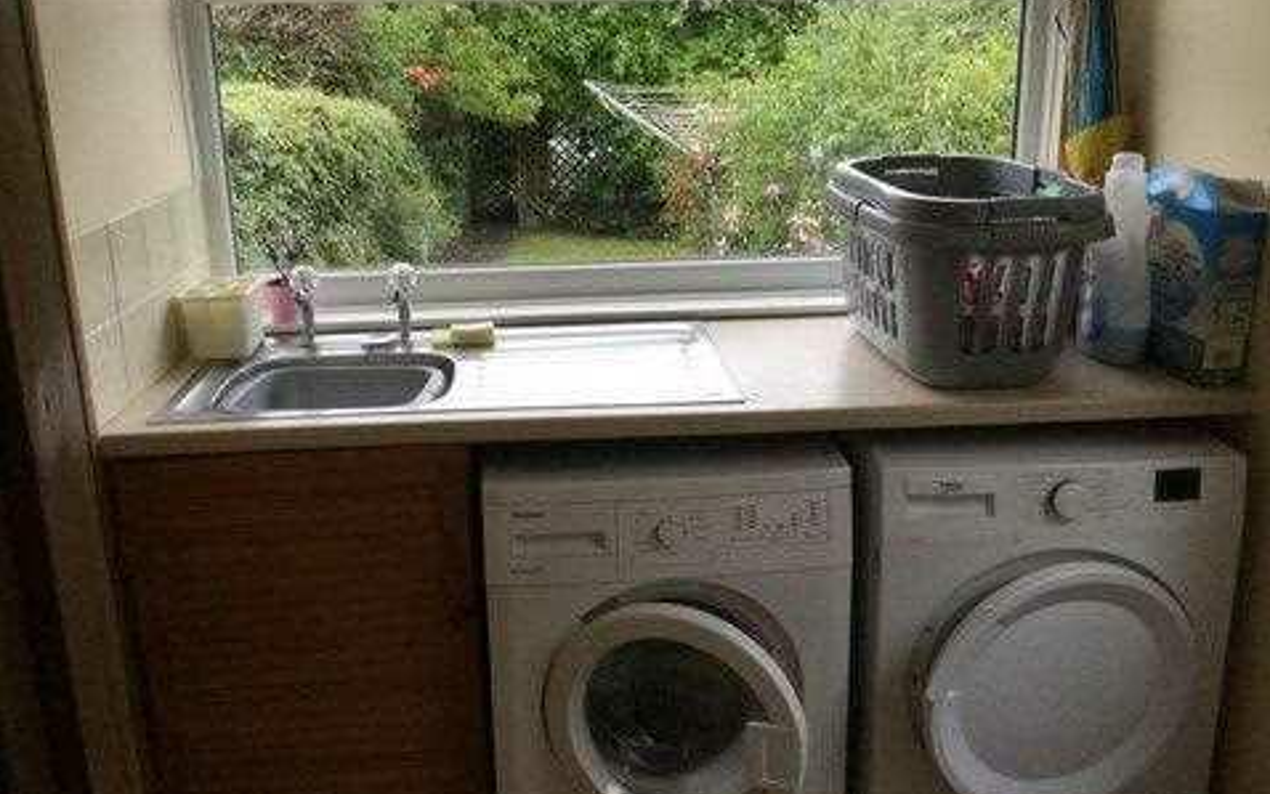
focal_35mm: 33
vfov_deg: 38.2
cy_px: 335
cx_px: 635
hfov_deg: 58.1
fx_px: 1142
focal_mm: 3.3
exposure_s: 1/33
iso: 25
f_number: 2.4
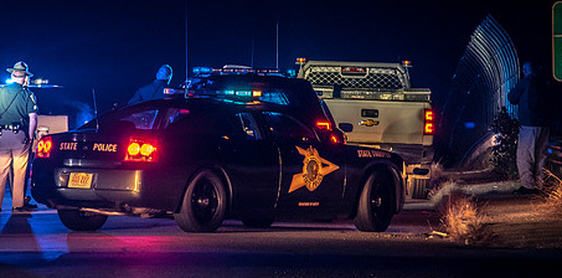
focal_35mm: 425
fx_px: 6158
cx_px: 220
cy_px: 117
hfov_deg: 5.2
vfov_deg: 2.6
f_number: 5.6
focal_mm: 190
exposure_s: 1/50
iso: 2000
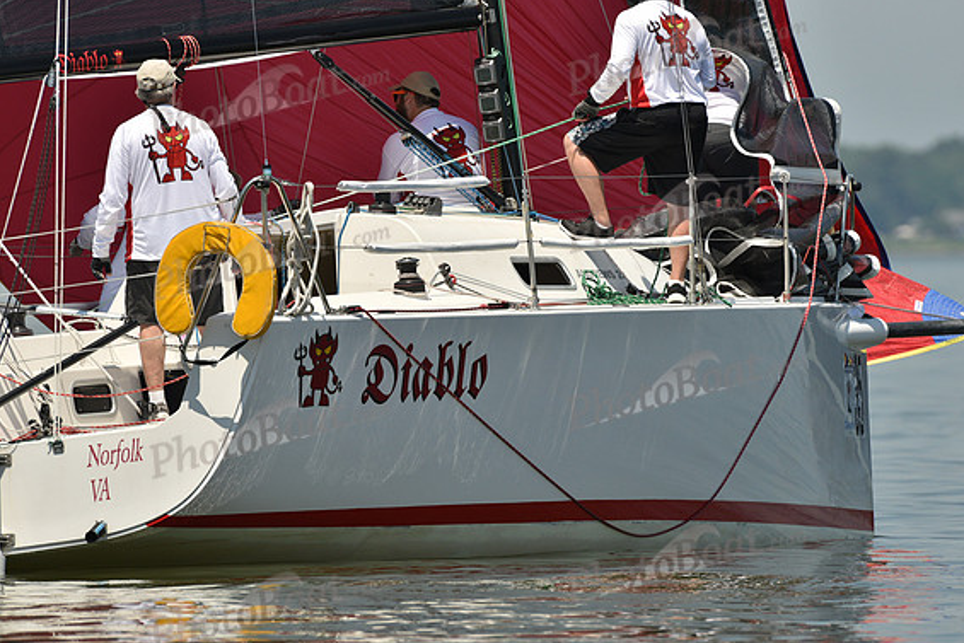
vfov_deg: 2.2
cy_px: 322
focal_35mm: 616
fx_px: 16498
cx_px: 479
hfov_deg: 3.3
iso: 320
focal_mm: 600
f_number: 8
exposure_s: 1/1600
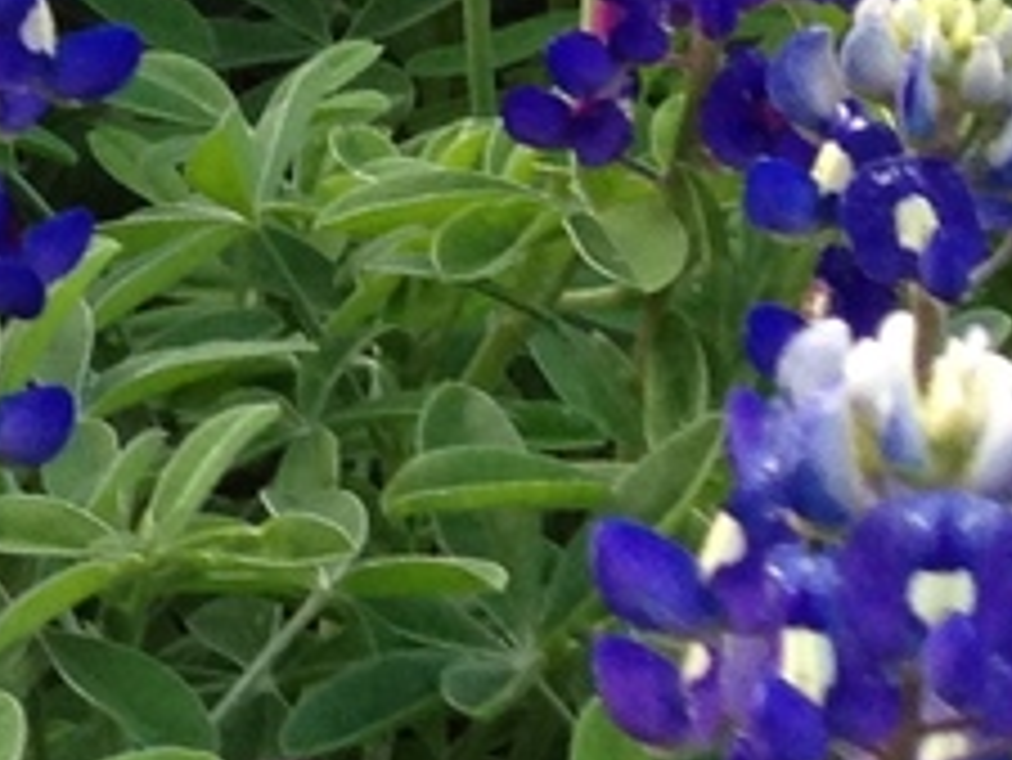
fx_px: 6172
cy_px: -175
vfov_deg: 7.0
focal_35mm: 211
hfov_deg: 8.4
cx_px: -1655
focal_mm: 4.12
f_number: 2.4
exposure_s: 1/20
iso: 100
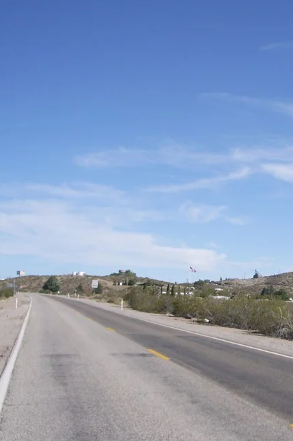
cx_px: 268
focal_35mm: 58
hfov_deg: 22.7
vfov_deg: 34.5
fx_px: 709
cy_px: 193
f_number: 4.3
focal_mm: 5.8
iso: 80
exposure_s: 1/800
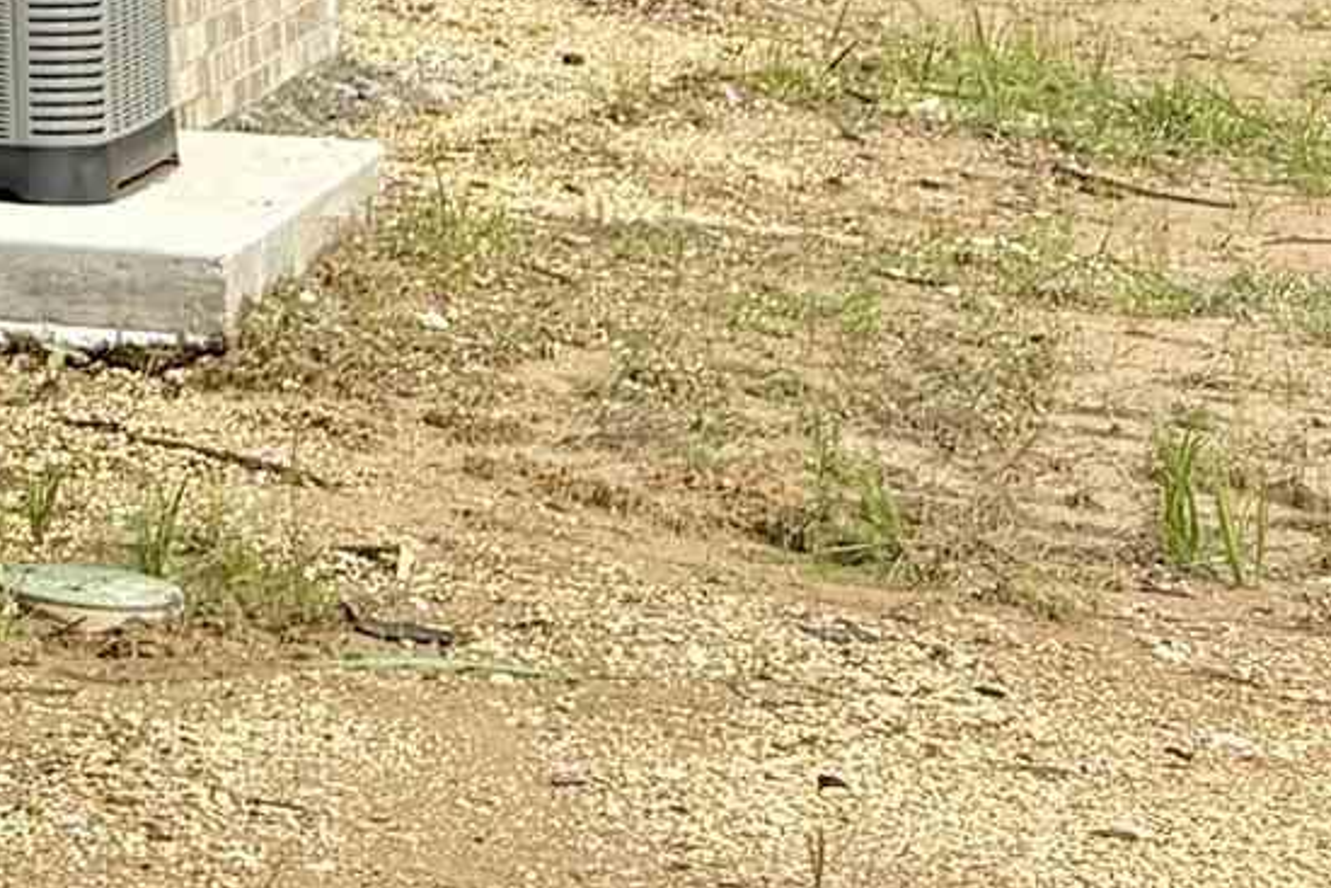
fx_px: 5584
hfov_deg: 11.0
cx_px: -2062
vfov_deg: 8.6
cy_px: -946
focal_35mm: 151
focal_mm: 5.96
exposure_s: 1/2639
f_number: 1.6
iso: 50
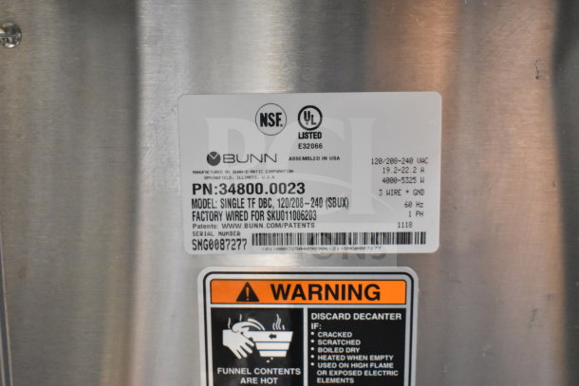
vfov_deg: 29.0
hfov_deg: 42.3
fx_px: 748
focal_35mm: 46
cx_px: 290
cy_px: 193
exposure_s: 1/50
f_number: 4.2
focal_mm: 31
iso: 5600
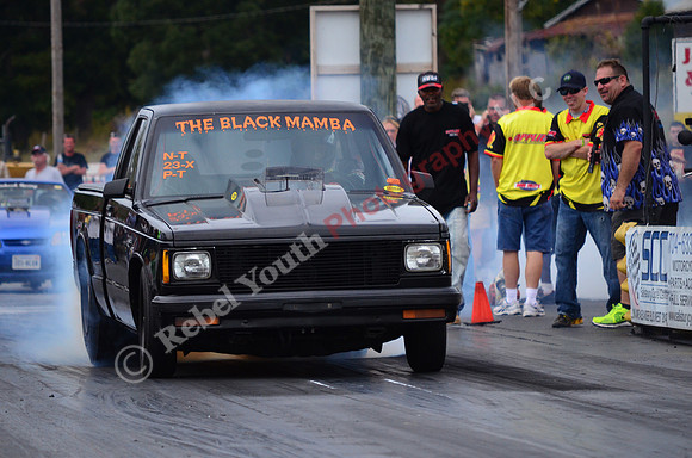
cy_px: 229
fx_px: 5754
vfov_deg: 4.6
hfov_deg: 6.9
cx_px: 346
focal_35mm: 300
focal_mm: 200
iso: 1000
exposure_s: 1/1600
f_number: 5.6
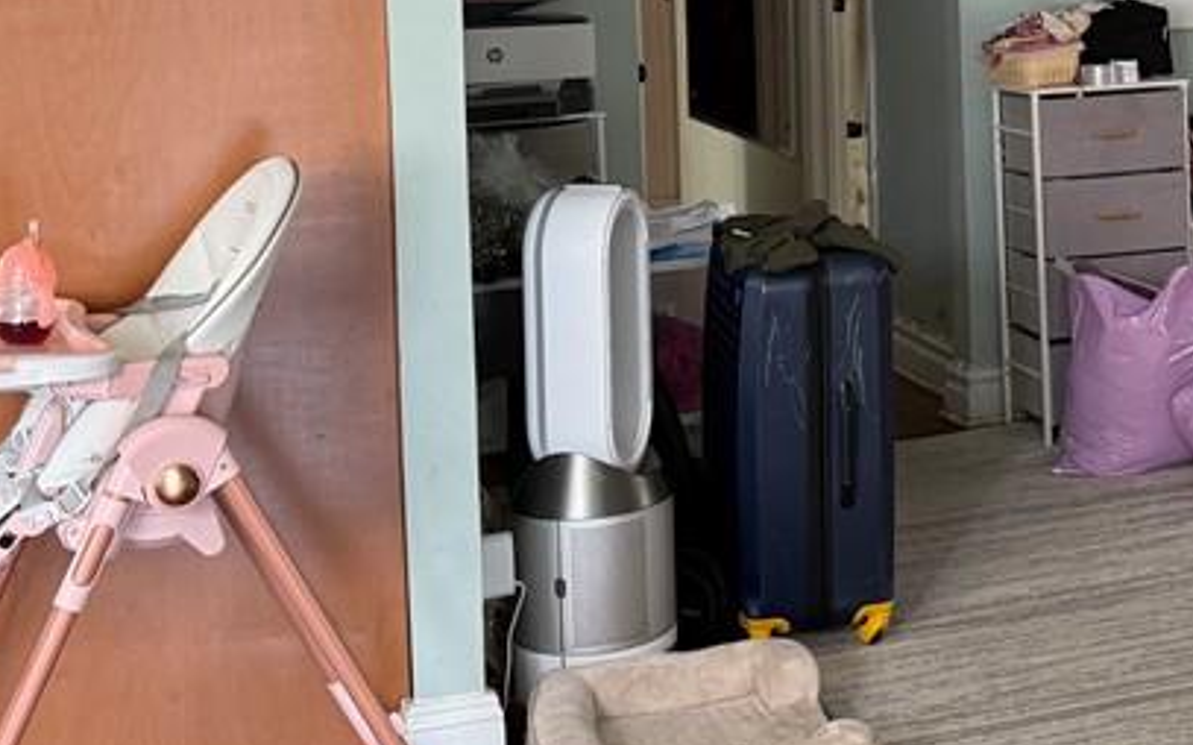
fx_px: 2080
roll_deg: +1.2
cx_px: 1052
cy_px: 35
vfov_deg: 19.8
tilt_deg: -3.4
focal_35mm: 64
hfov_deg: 30.7
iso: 250
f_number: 1.78
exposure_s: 1/60
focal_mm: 6.76
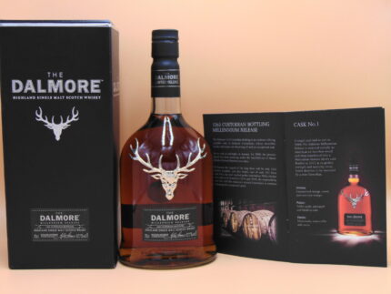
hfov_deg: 38.2
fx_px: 565
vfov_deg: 29.1
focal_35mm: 50
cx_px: 196
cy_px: 147
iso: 80
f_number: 3.5
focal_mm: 9
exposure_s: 1/125
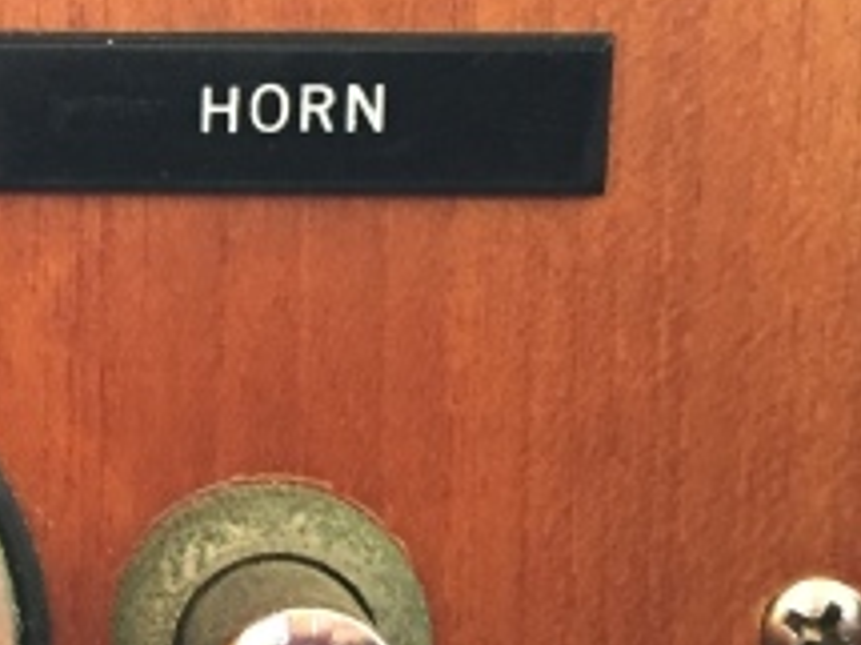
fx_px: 2685
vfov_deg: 13.7
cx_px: -212
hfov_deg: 17.3
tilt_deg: -4.9
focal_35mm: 108
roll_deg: -1.2
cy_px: 373
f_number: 2.2
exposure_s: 1/30
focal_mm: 4.15
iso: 160
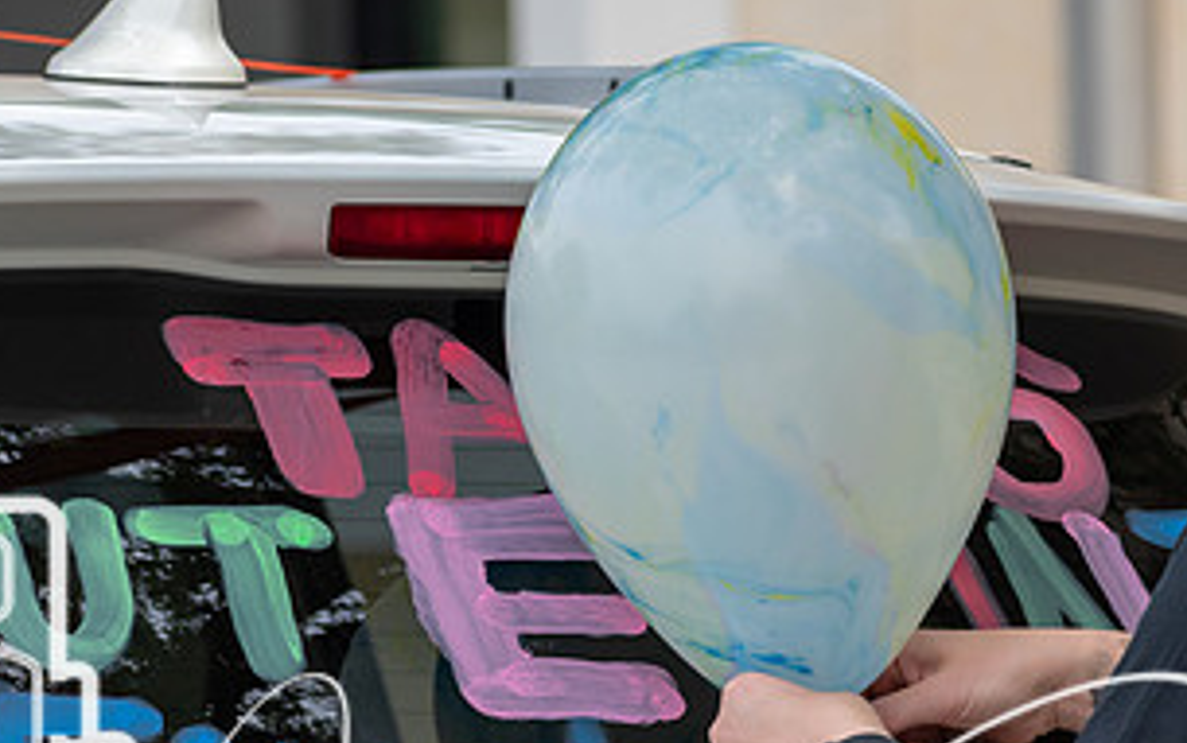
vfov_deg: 2.4
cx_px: 624
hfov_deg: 3.9
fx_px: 17446
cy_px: 608
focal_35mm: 539
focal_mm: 165
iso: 360
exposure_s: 1/2000
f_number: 5.6
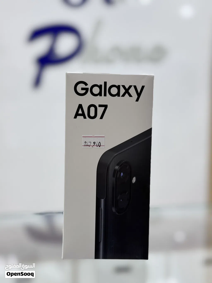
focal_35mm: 48
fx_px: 392
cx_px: 106
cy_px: 142
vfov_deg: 39.7
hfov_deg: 30.3
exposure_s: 1/118
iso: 125
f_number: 1.78
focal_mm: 6.76
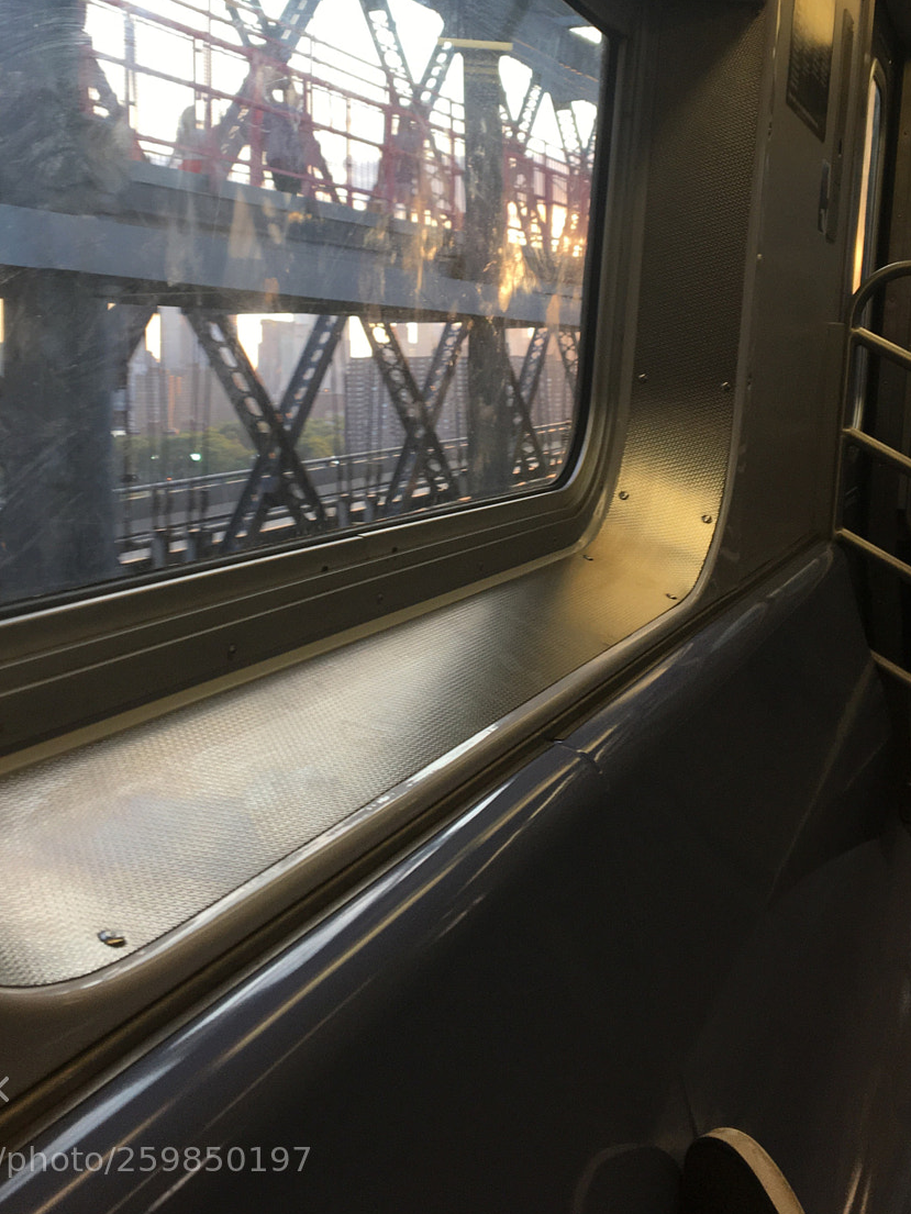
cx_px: 396
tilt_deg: -2.4
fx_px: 1473
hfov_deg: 34.3
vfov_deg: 43.9
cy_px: 367
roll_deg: +0.1
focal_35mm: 42
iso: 32
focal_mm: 4.15
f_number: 2.2
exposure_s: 1/120
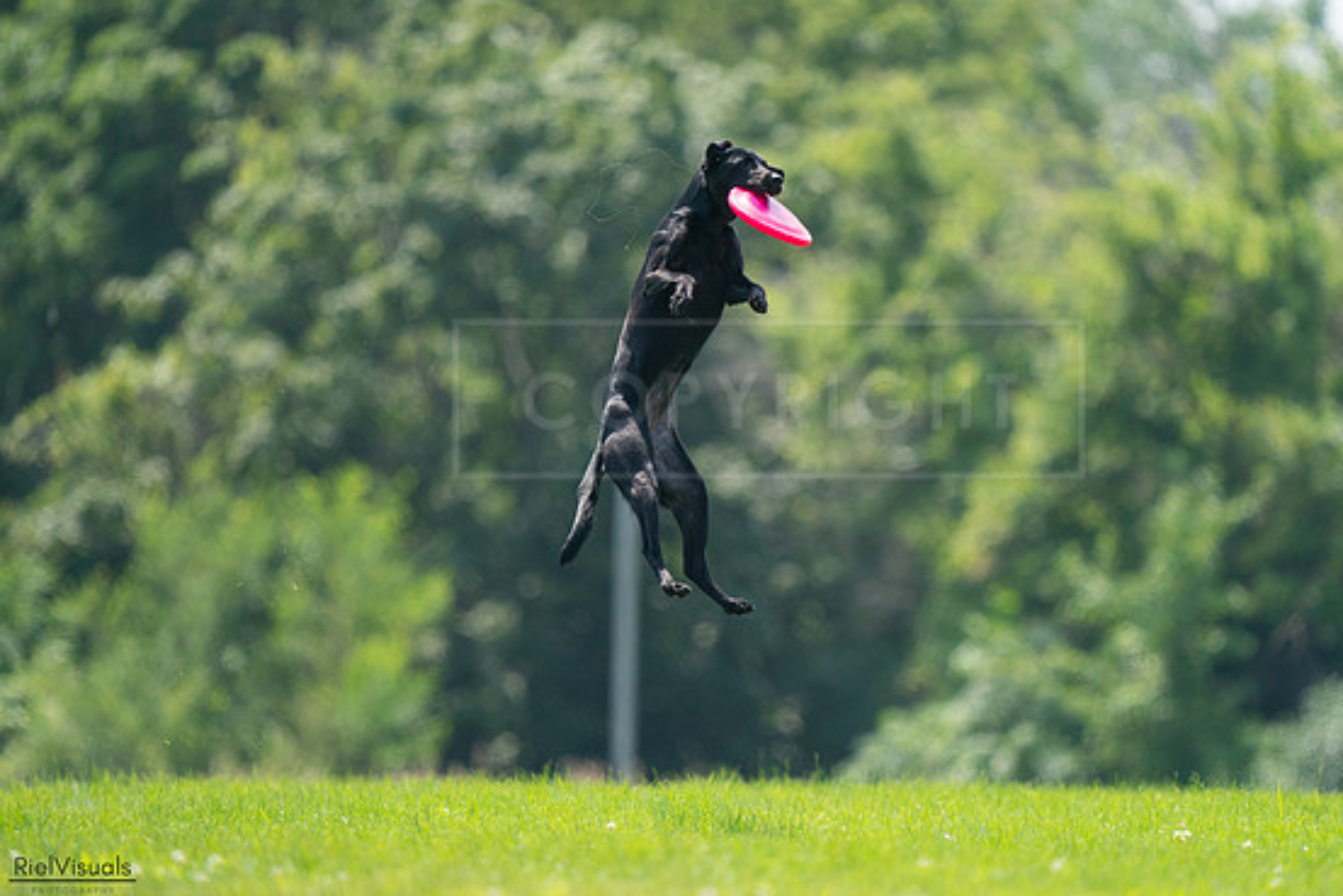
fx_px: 23470
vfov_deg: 2.2
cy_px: 441
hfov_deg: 3.3
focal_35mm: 629
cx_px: 685
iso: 2000
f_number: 6.3
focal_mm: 600
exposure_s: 1/4000
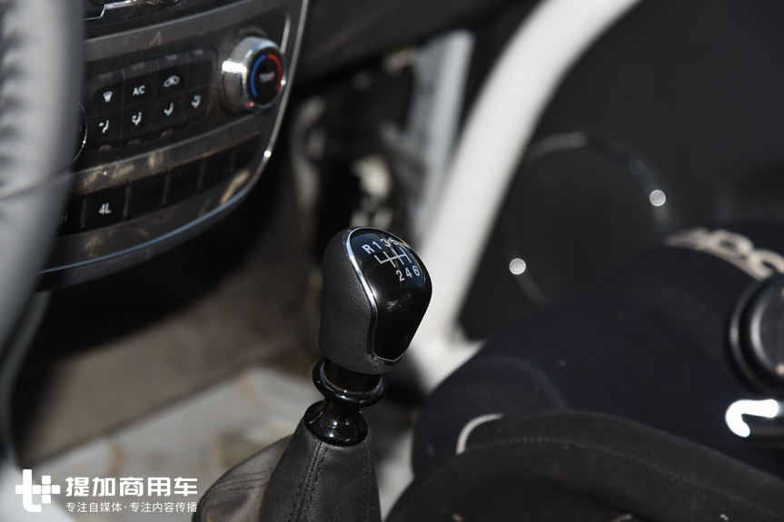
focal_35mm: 120
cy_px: 261
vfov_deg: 11.4
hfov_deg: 17.1
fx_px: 2613
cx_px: 392
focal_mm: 120
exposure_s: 1/100
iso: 100
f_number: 6.3
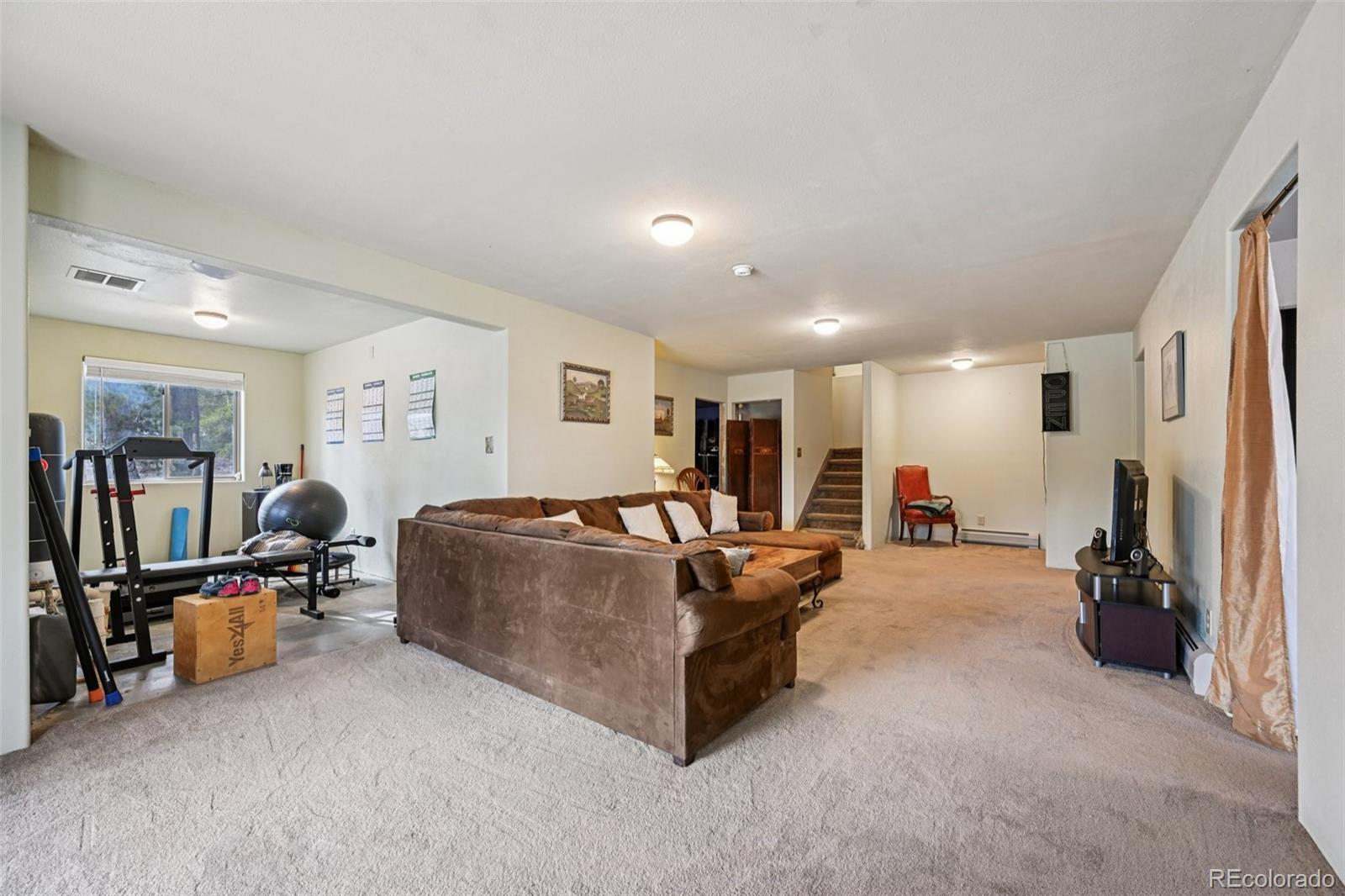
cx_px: 672
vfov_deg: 81.2
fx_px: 523
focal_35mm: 14
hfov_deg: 104.3
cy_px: 448
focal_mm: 14
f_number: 8
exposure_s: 1/8
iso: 400
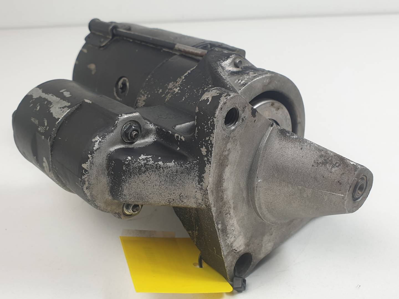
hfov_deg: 67.3
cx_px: 200
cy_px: 150
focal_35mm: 26
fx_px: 300
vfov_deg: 53.1
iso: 50
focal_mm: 4.3
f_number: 2.4
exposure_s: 1/113
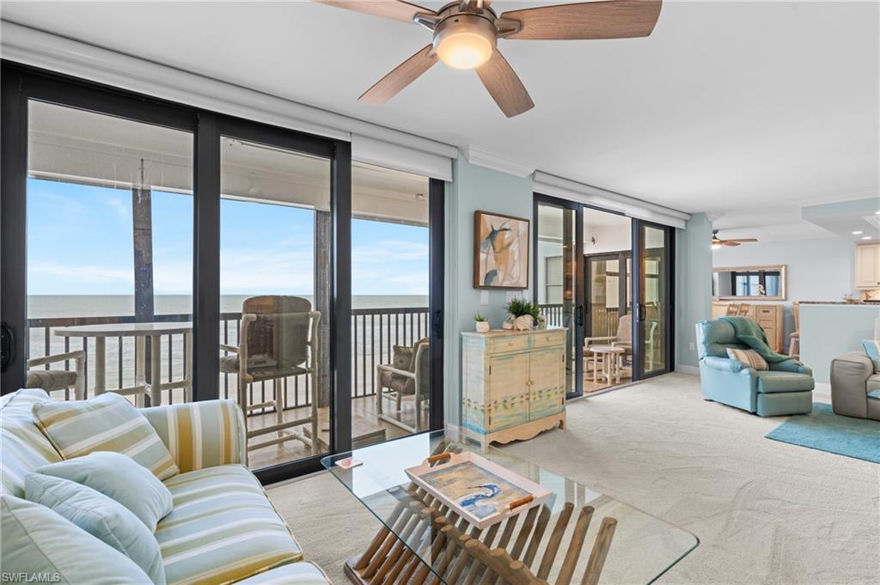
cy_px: 292
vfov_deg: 73.7
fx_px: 391
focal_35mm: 16
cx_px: 440
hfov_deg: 96.8
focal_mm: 16
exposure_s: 1/2
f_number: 10
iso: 200
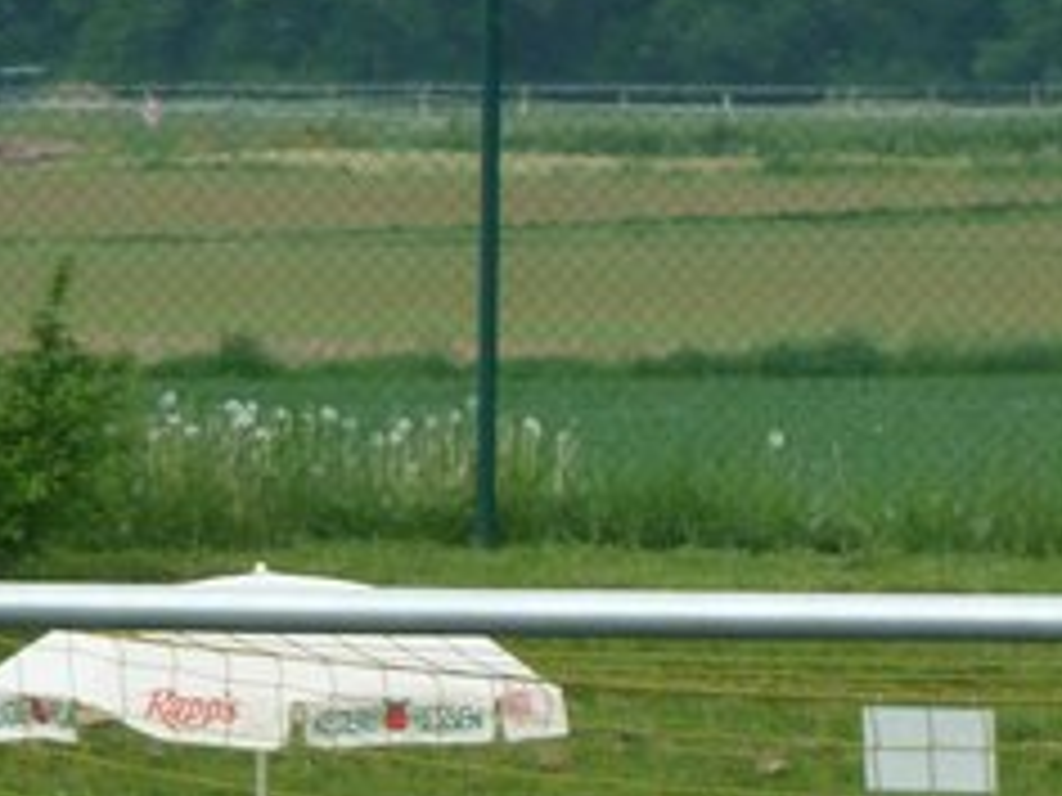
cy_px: 1118
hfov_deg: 2.2
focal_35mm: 888
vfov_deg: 1.7
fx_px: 27243
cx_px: 729
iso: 160
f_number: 4.9
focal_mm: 49.2
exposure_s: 1/400
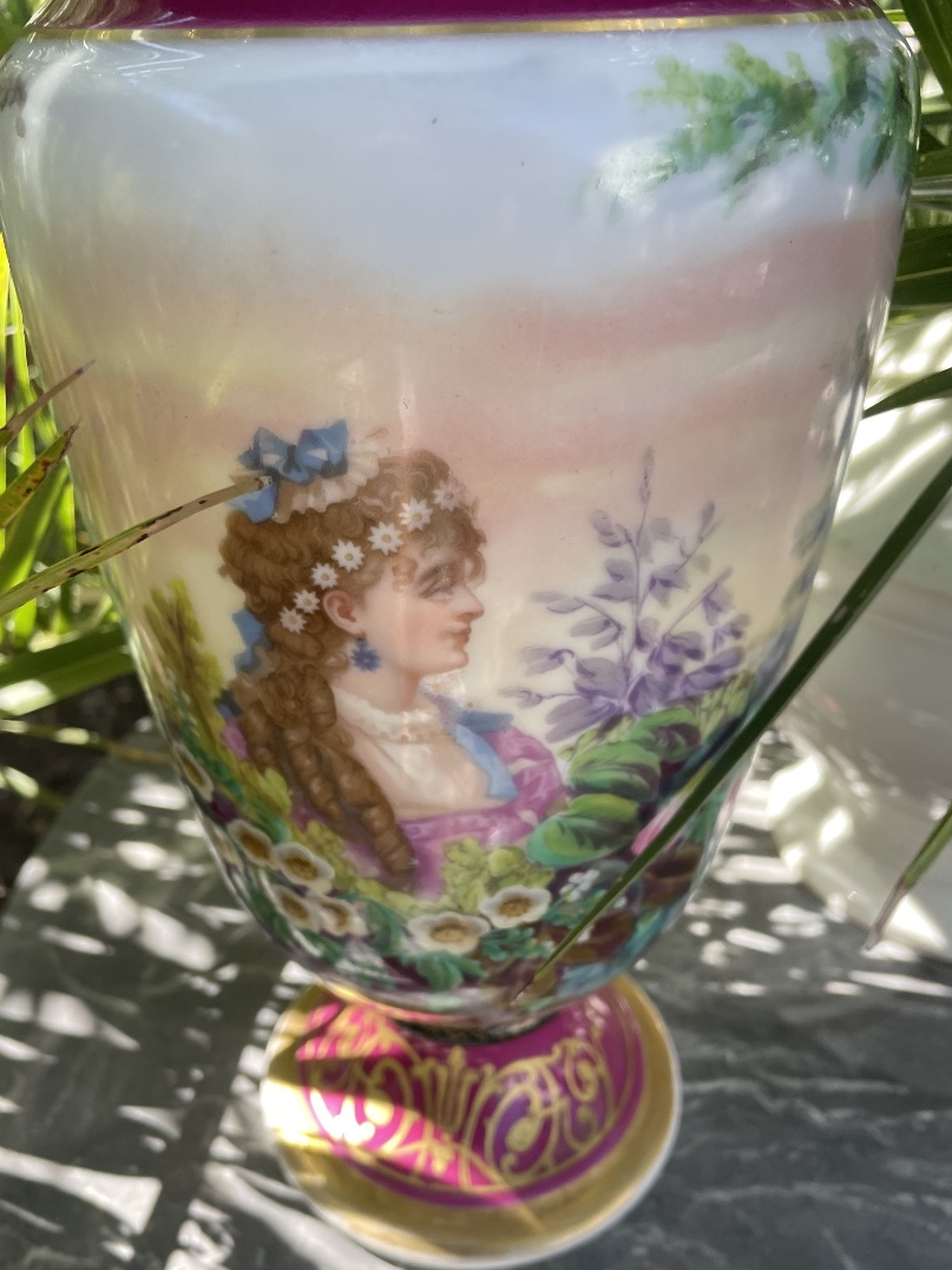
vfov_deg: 61.6
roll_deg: -1.5
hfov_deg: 48.2
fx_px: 1063
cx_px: 470
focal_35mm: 29
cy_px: 689
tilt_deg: -32.4
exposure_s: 1/368
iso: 32
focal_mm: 4.2
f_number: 1.6
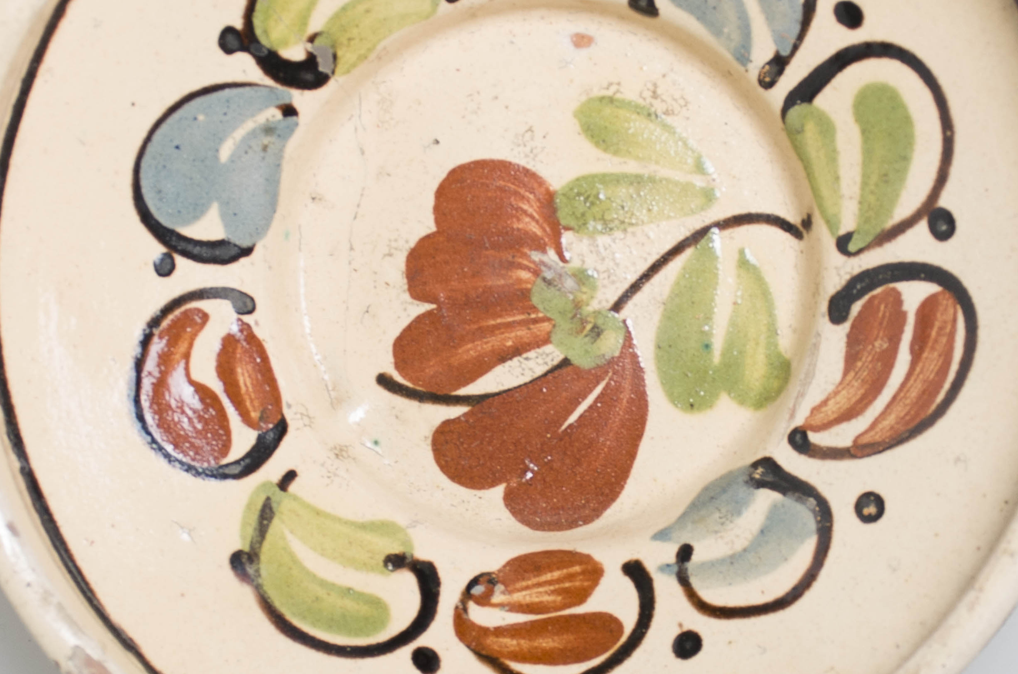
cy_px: 279
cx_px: 496
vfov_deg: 11.9
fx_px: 3245
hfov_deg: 17.8
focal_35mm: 115
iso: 100
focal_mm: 38
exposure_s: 1/160
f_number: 5.6
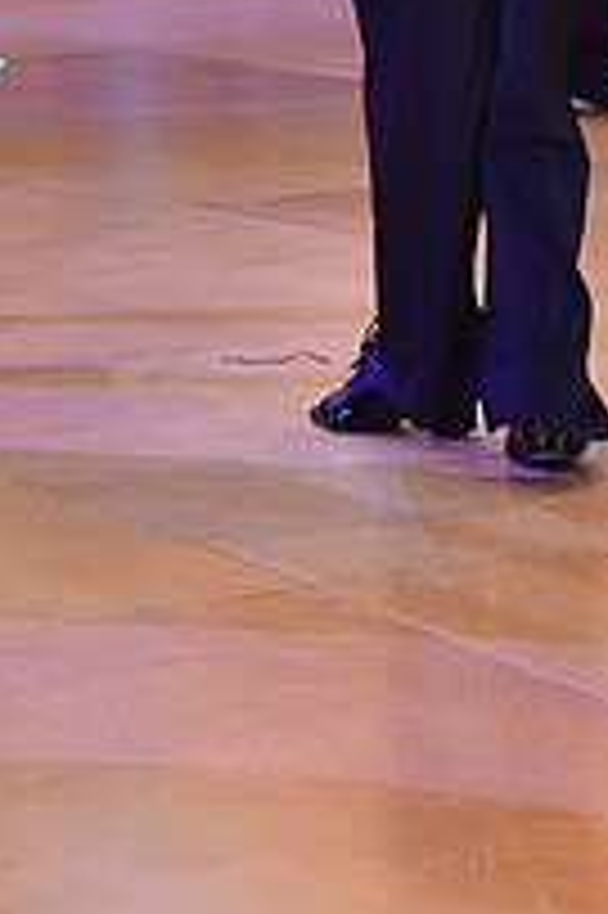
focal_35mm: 186
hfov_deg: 7.4
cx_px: 70
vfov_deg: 10.8
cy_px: -333
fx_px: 4720
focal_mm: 65
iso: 1600
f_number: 5
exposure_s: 1/250
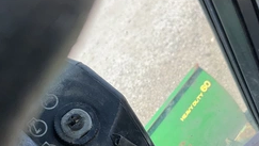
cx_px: 117
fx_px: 357
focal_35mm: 52
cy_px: 135
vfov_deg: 22.5
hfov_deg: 39.8
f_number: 1.8
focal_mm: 3
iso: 25
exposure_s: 1/391
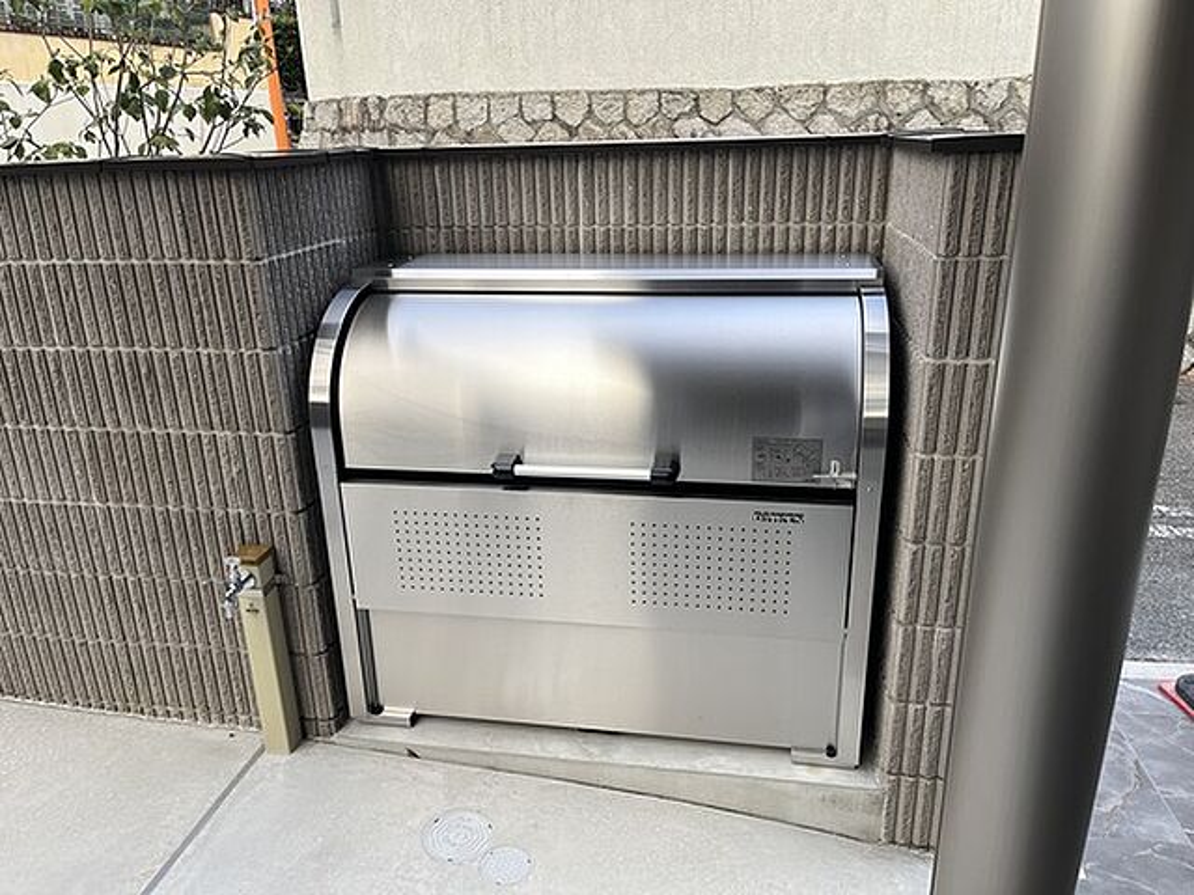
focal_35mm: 26
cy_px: 448
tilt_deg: -19.4
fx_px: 897
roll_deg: +2.2
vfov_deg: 53.1
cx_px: 597
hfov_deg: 67.3
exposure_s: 1/191
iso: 40
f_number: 1.6
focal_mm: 5.1
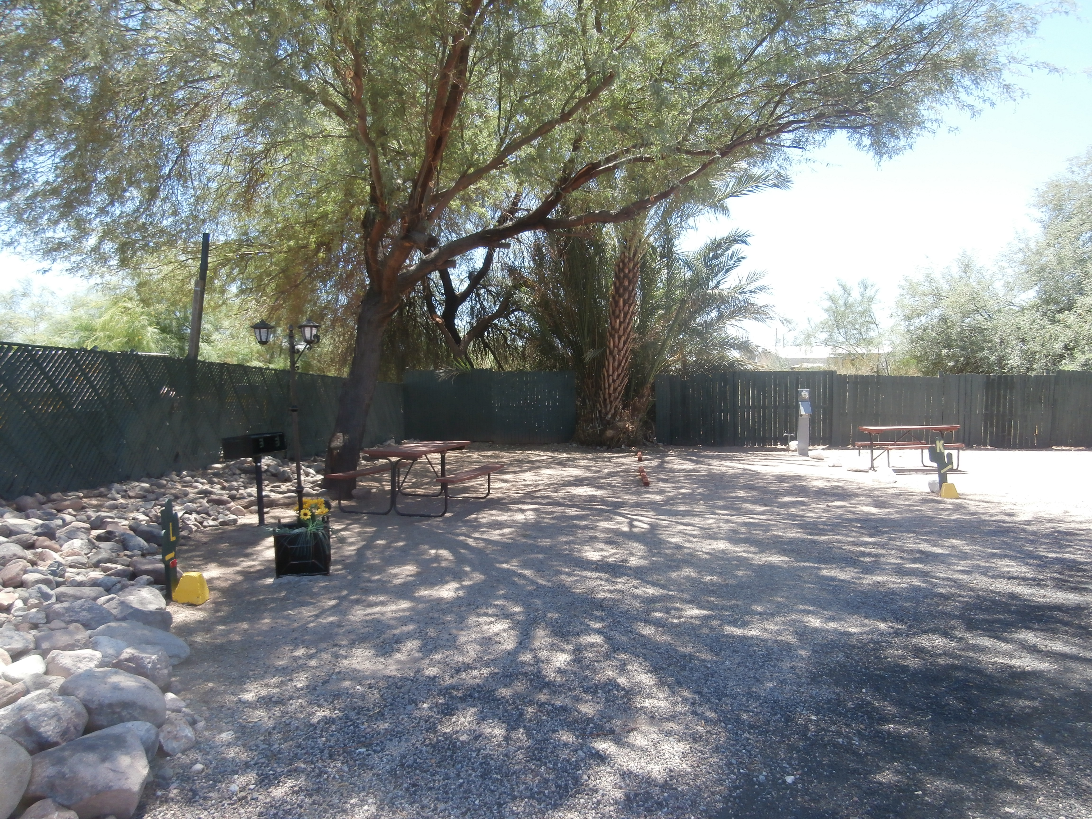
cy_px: 410
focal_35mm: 24
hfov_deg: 71.6
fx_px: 757
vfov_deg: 56.8
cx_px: 546
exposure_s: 1/250
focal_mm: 4.2
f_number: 3
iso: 100
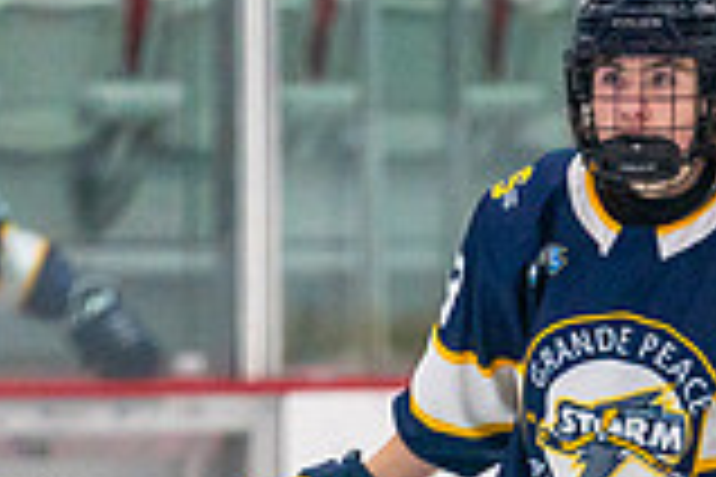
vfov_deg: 1.6
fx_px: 17302
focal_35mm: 870
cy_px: 691
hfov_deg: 2.4
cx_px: 674
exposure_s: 1/1600
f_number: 2.8
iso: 4000
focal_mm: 200
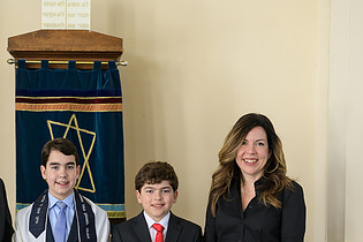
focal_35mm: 81
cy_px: 216
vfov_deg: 16.6
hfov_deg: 24.8
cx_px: 94
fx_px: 817
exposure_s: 1/125
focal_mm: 44
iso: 400
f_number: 3.2
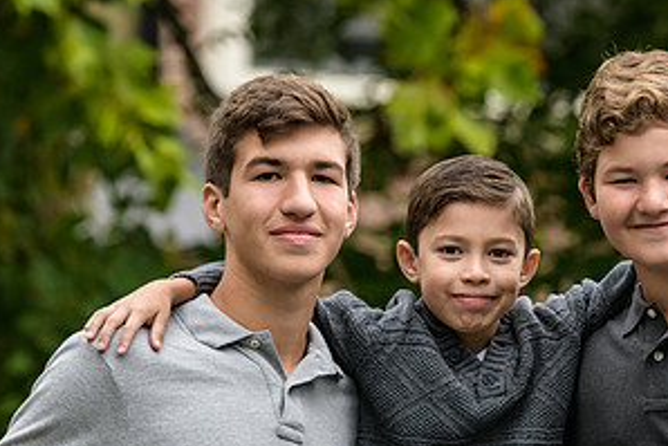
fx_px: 5773
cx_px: 455
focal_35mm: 311
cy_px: 375
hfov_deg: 6.6
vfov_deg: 4.4
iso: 1250
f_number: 5.6
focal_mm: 160
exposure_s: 1/400
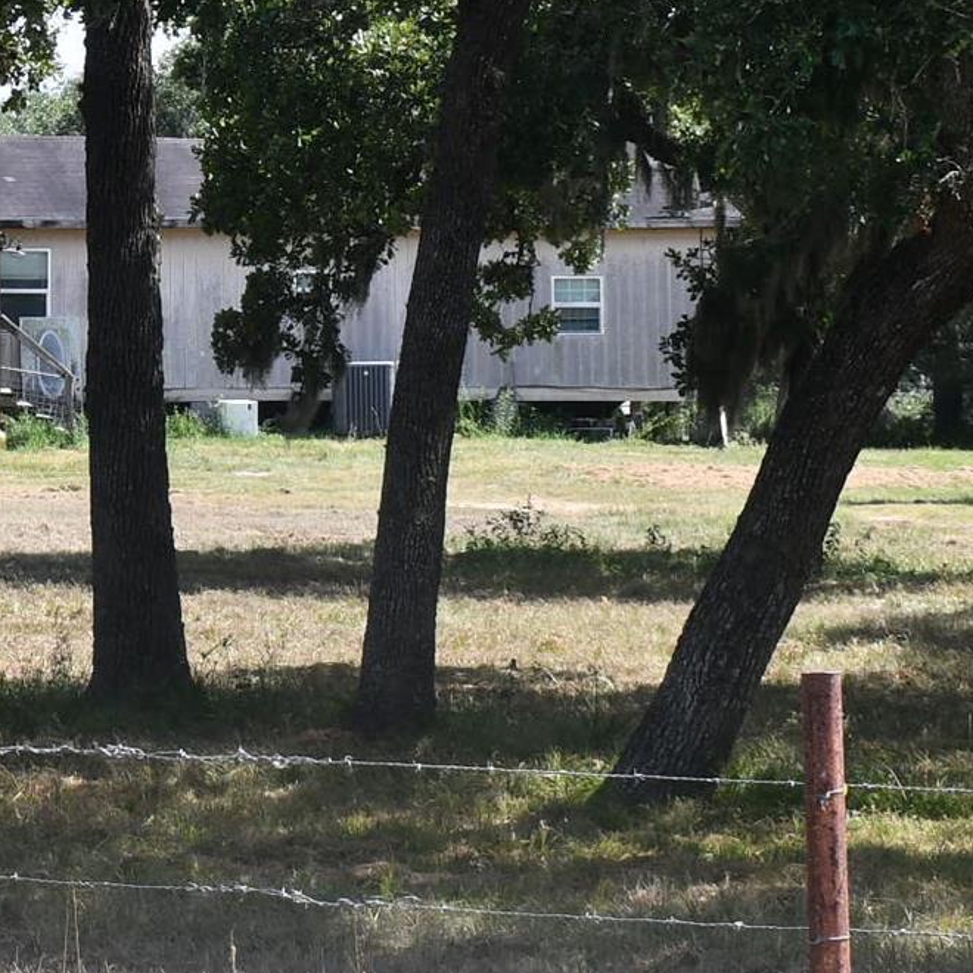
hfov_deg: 10.2
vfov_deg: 10.3
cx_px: -84
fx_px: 5374
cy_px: 177
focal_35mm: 169
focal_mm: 32
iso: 160
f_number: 8
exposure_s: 1/250
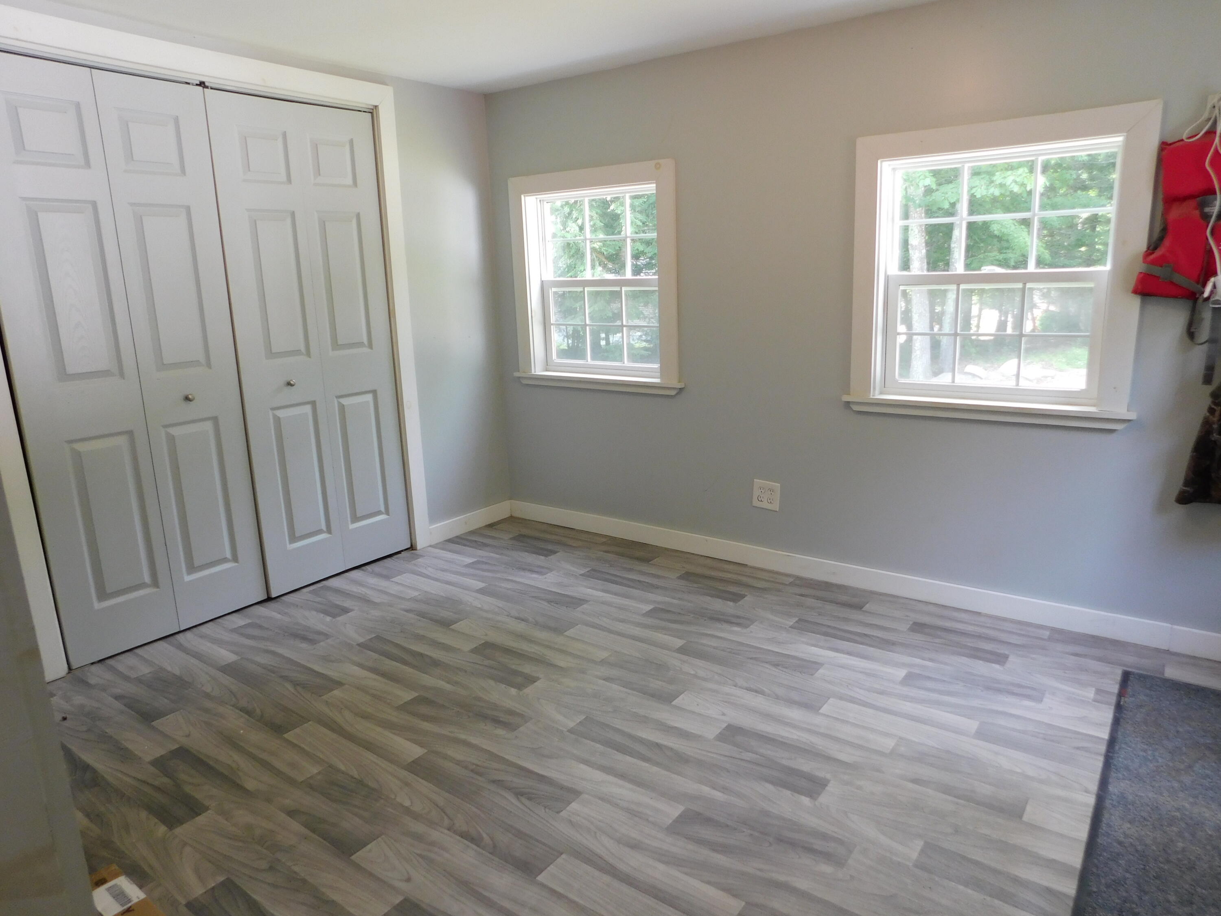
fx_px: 811
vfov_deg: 58.9
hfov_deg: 73.9
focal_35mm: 23
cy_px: 458
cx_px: 610
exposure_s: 1/30
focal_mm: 4
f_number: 3
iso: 160
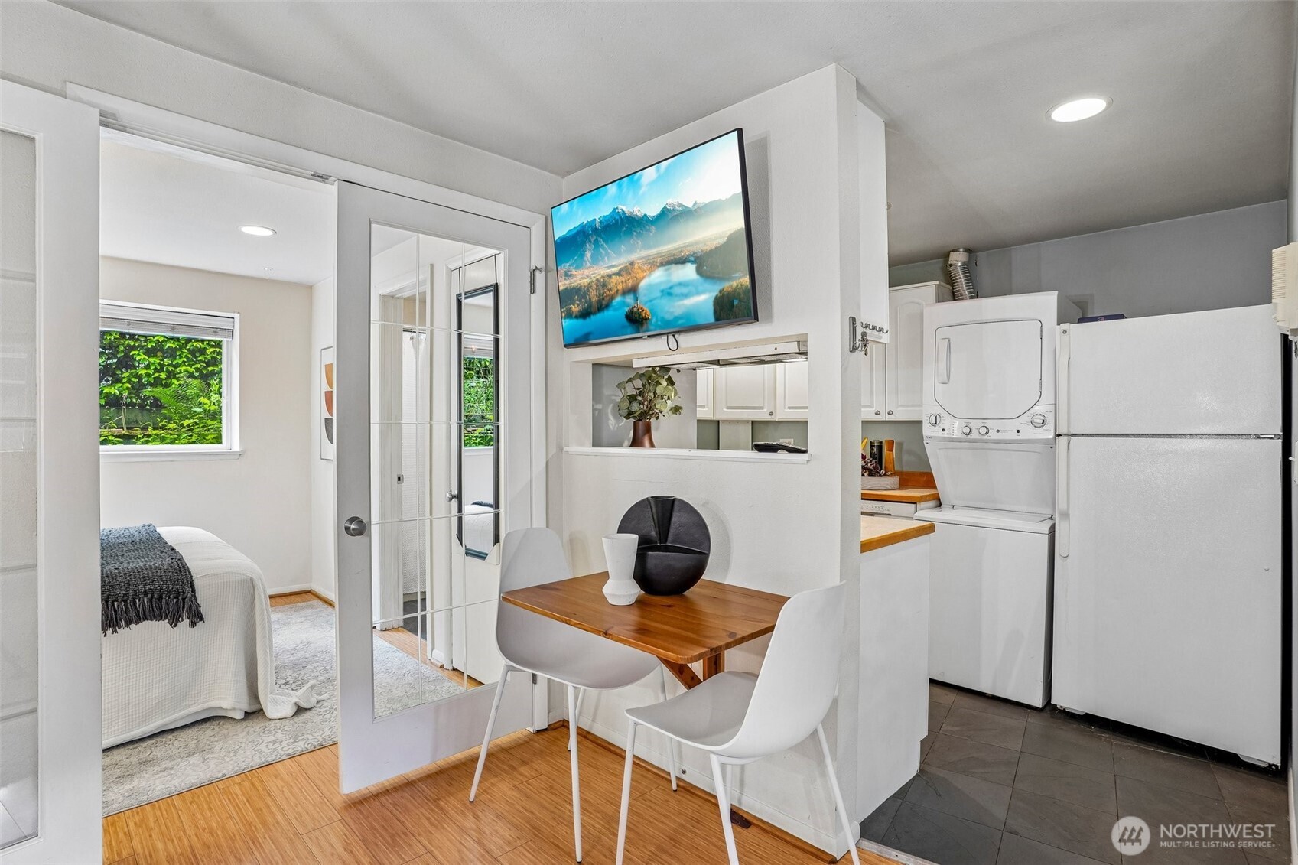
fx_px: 613
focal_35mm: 17
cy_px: 432
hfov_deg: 93.3
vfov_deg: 70.4
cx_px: 649
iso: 400
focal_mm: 17
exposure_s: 1/6
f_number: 8
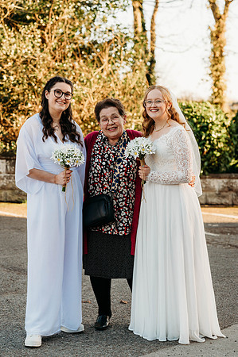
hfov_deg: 16.0
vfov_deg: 23.9
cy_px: 178
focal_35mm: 85
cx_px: 119
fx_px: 845
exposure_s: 1/800
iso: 100
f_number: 4
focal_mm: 85
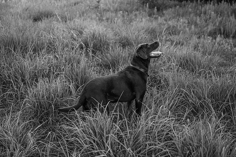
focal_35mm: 46
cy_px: 78
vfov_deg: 29.3
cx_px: 118
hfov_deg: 42.7
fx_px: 302
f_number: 3.2
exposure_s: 1/500
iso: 320
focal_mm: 46
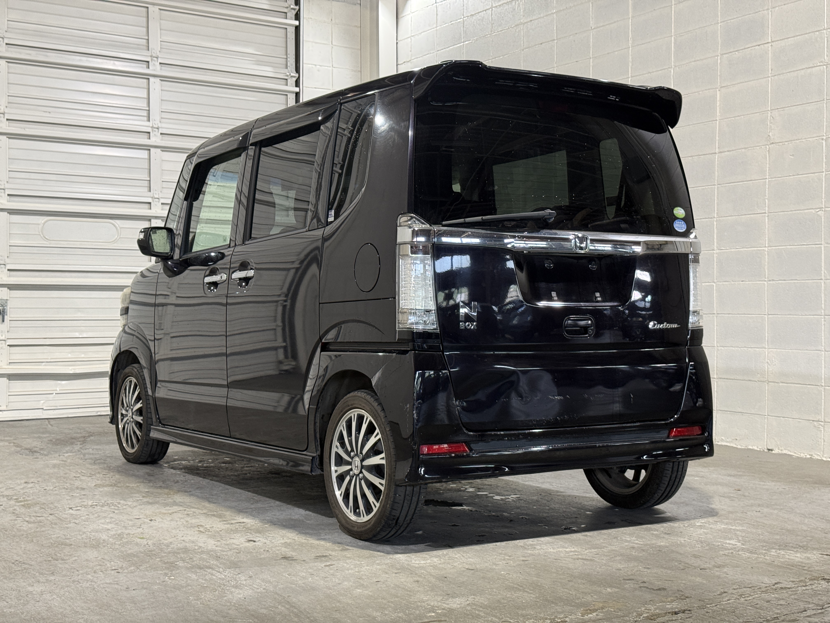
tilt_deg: +0.1
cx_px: 415
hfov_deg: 39.7
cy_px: 312
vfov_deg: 30.3
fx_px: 1151
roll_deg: -0.2
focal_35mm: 48
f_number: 1.78
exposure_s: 1/60
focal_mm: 6.76
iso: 160
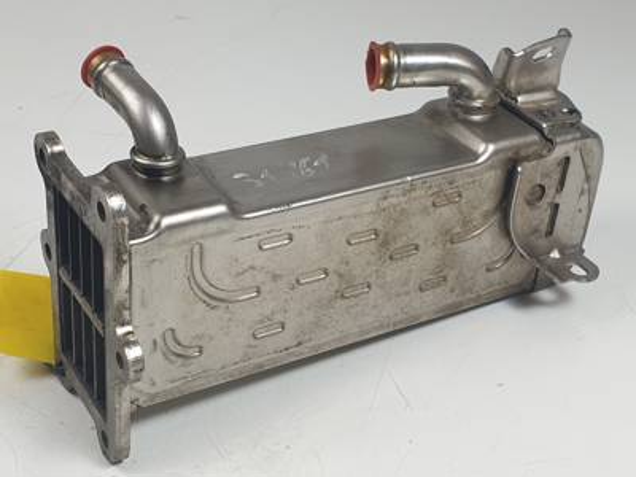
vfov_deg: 53.1
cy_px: 238
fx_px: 478
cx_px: 318
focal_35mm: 26
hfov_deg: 67.3
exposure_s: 1/144
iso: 50
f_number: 2.4
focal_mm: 4.3
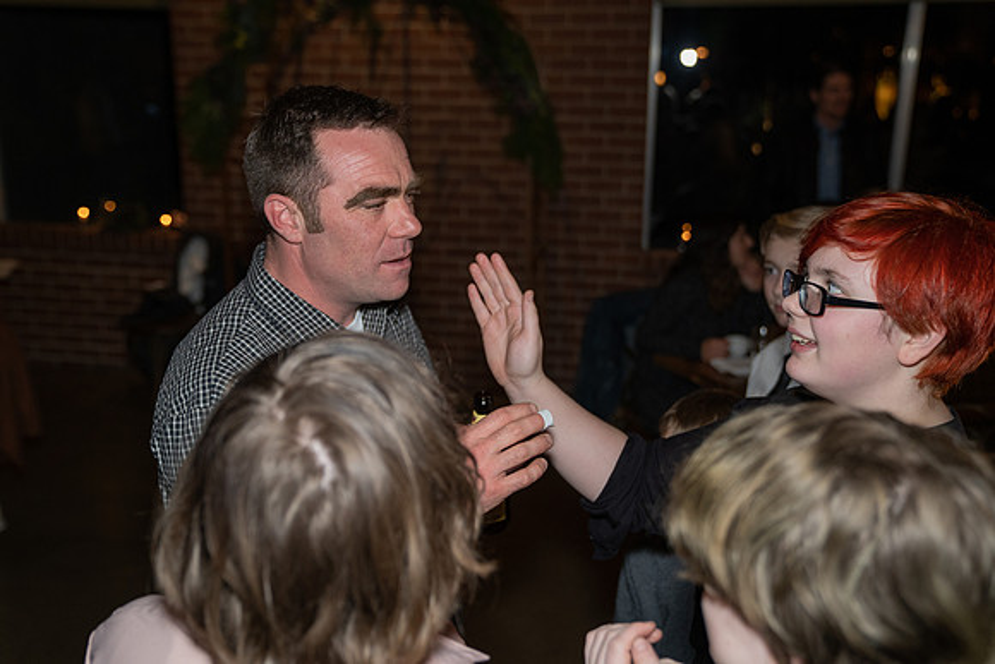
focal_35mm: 37
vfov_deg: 36.0
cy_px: 332
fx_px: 1023
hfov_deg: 51.9
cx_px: 498
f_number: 2.8
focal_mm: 37
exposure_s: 1/125
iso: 2000
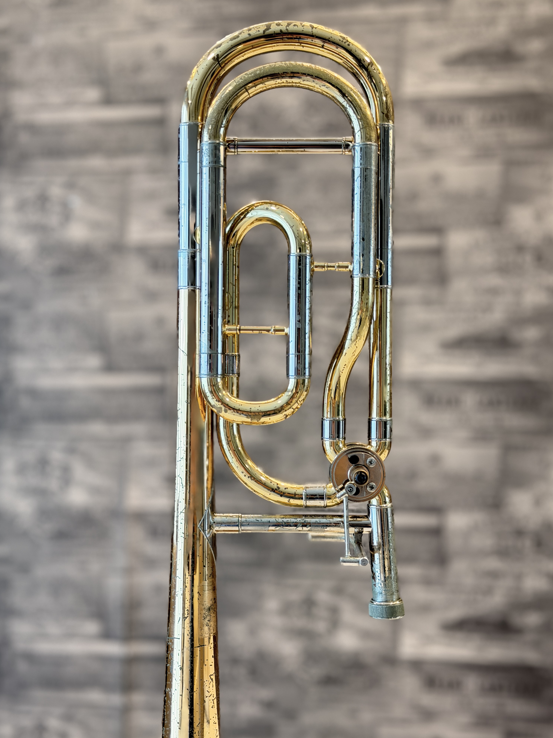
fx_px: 1044
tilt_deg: -1.4
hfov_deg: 29.7
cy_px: 366
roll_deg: +0.0
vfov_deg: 38.9
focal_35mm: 49
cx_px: 282
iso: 250
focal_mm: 6.76
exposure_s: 1/50
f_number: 1.78
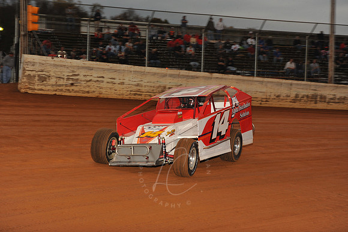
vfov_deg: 19.4
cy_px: 116
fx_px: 676
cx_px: 174
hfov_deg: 28.9
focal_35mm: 70
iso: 800
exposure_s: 1/320
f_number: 7.1
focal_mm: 70
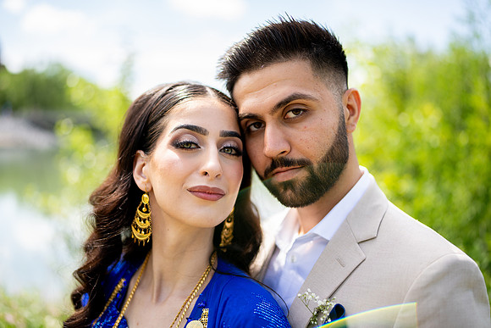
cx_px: 246
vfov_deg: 37.9
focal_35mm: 35
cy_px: 164
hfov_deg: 54.4
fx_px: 477
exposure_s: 1/2500
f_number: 1.2
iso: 125
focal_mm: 35
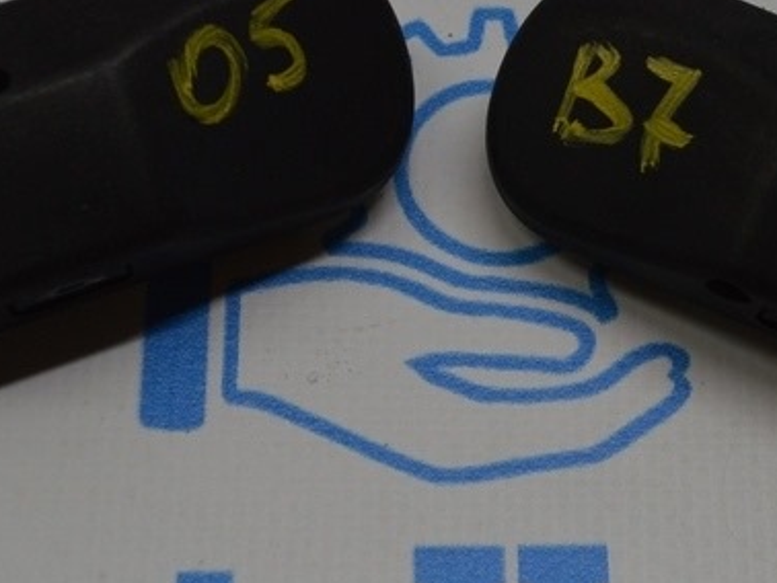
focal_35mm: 78
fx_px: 1752
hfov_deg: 24.9
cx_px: 479
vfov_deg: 18.9
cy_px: 239
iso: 400
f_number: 8
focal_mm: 20
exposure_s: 1/80
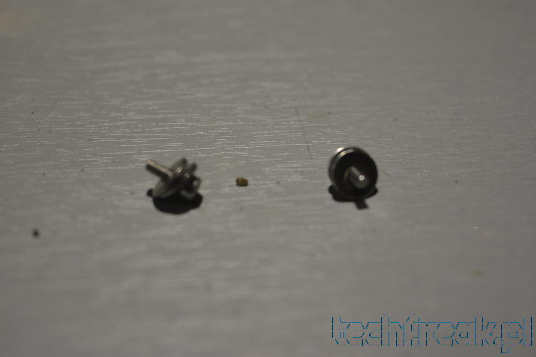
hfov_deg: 29.2
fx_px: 1027
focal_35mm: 69
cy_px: 178
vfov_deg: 19.7
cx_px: 268
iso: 400
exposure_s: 1/60
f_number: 5.6
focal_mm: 46
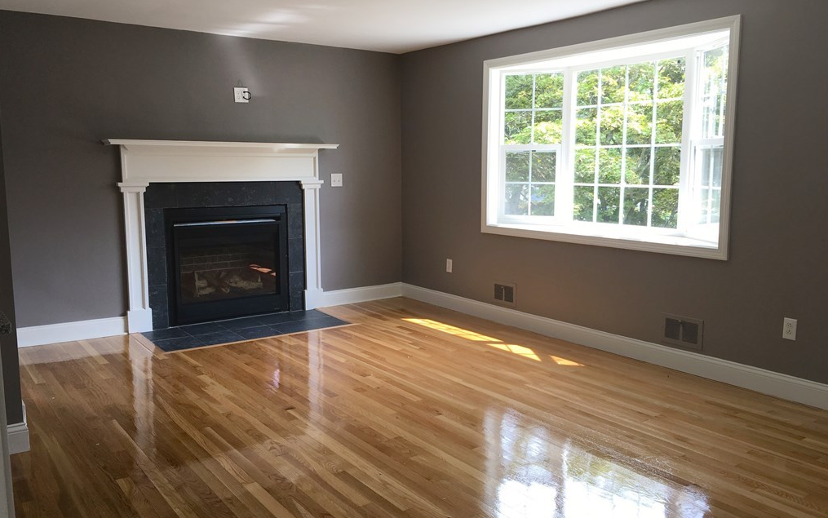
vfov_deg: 40.6
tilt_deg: -7.4
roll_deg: +0.9
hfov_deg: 61.2
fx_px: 700
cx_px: 414
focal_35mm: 31
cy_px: 260
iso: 25
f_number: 2.2
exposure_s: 1/60
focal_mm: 4.15
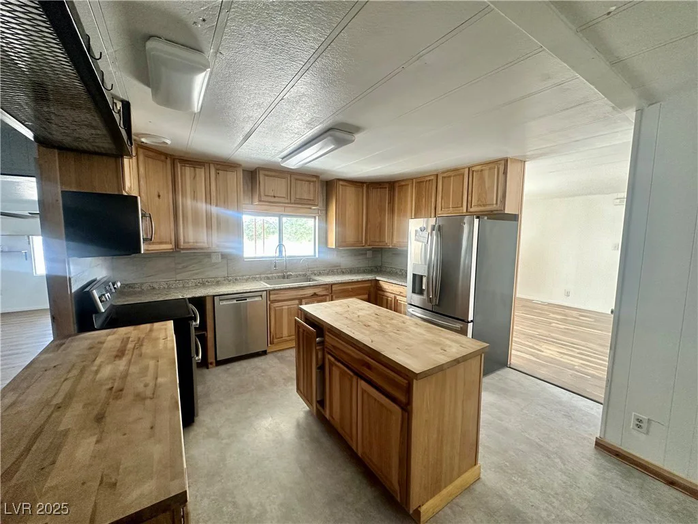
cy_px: 262
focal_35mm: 14
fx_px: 282
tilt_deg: -4.5
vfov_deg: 85.7
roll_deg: -0.7
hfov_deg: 102.1
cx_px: 349
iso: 250
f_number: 2.2
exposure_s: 1/99
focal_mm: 2.22
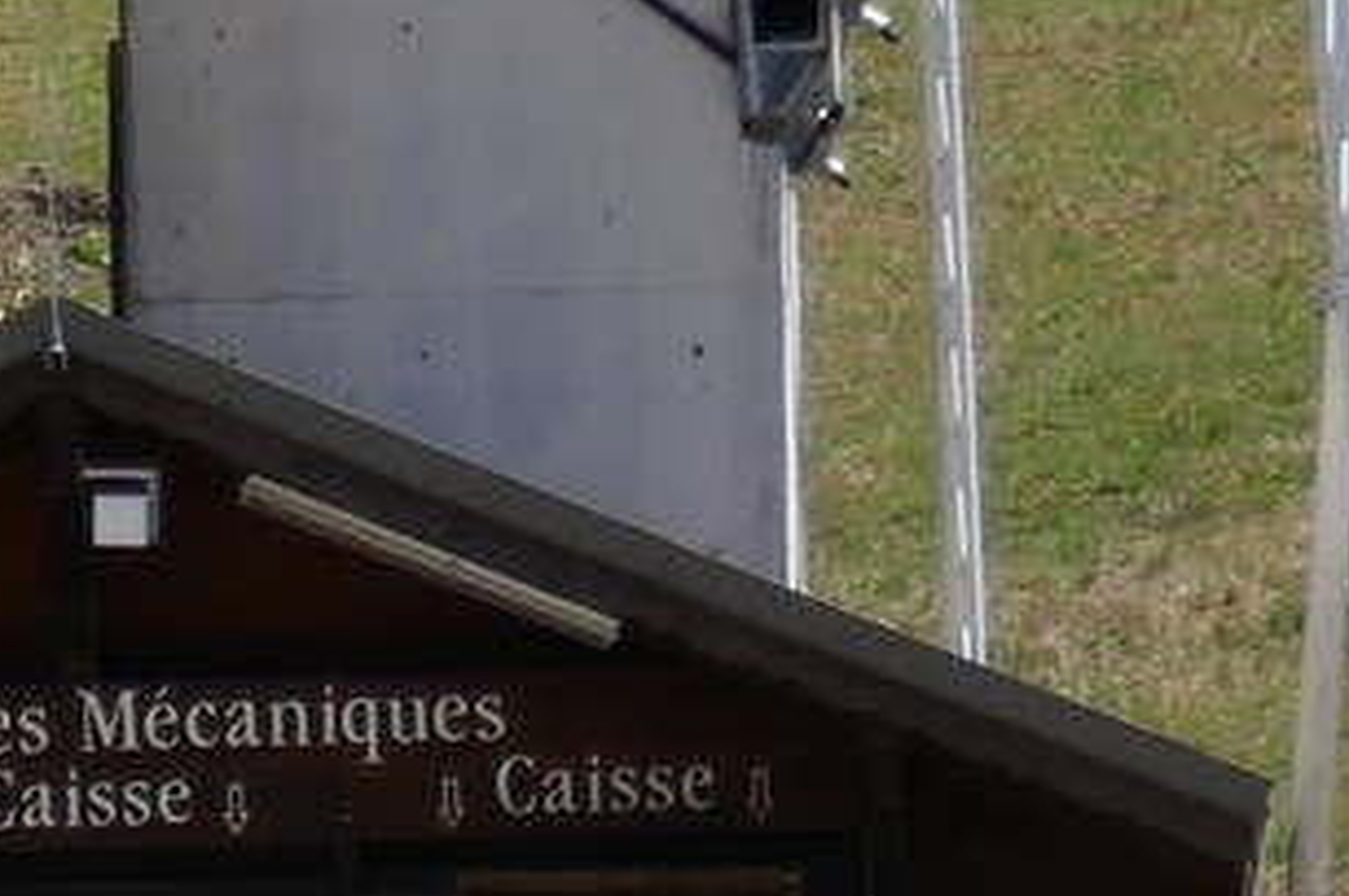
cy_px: 439
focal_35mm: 454
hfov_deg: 4.3
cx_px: -3656
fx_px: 16994
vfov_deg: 3.0
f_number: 4.3
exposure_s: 1/800
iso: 125
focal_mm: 21
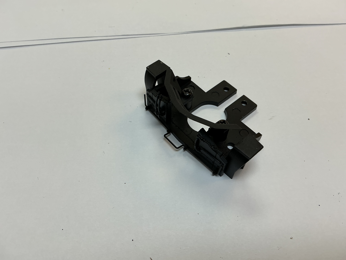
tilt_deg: -56.5
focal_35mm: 29
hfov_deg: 61.7
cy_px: 130
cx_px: 173
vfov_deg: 48.2
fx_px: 290
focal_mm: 3
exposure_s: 1/100
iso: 20
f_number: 1.8
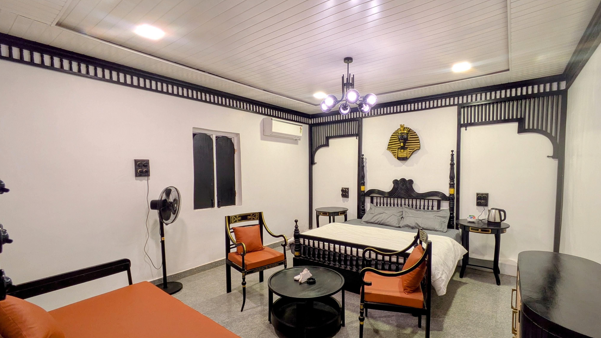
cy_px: 188
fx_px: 271
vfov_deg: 63.7
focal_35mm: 17
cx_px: 322
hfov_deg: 95.8
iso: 66
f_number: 2.2
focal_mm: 1.83
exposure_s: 1/25
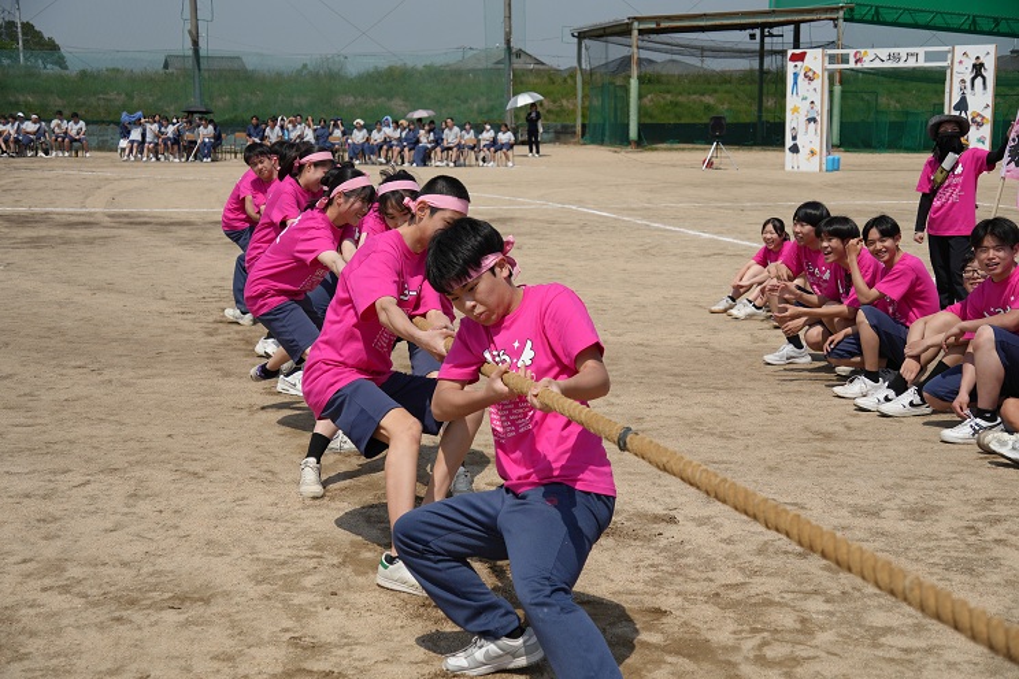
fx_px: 1528
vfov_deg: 25.1
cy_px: 340
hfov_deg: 36.9
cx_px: 510
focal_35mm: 54
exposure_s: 1/1600
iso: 100
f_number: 4.5
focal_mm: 36
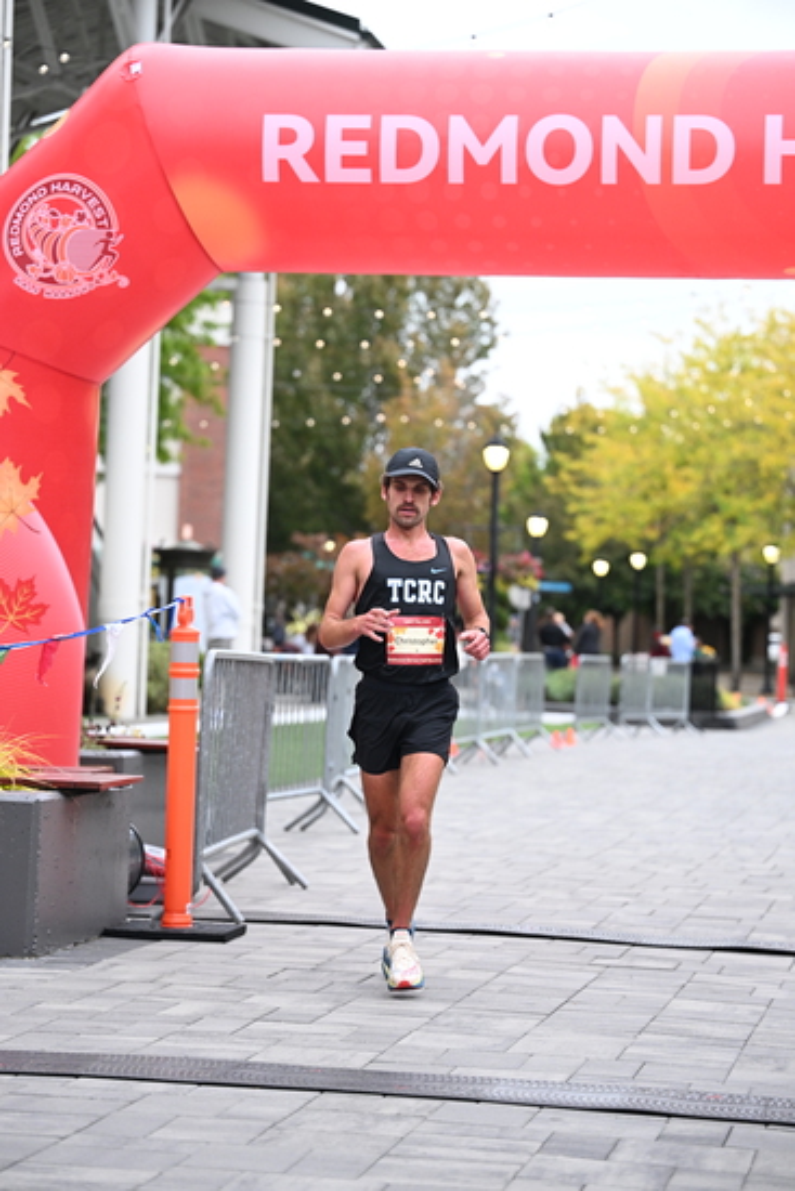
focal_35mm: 87
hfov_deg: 15.7
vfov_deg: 23.4
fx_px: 2880
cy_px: 596
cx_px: 398
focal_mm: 87
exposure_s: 1/800
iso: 1600
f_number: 2.8
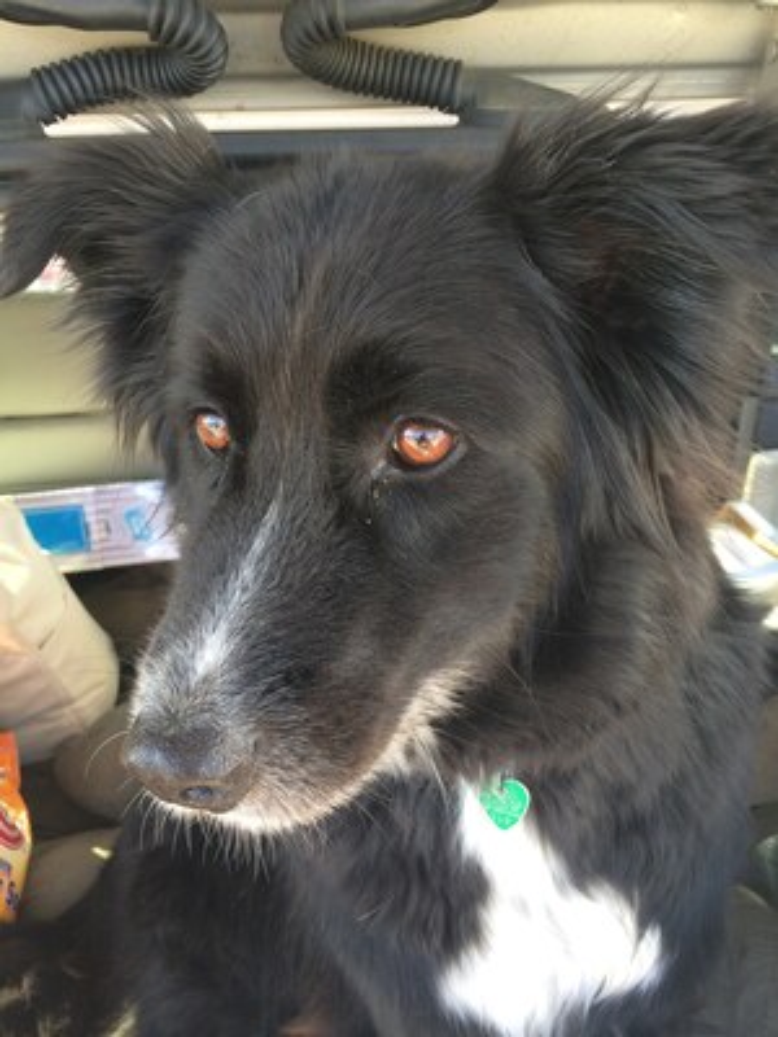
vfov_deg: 60.0
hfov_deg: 46.8
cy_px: 518
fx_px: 899
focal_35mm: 30
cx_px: 389
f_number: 2.2
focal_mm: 4.12
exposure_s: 1/60
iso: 32
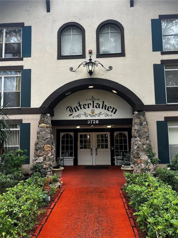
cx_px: 89
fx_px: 178
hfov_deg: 53.1
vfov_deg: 67.3
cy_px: 119
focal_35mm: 26
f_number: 1.5
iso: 40
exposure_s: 1/172
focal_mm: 5.7
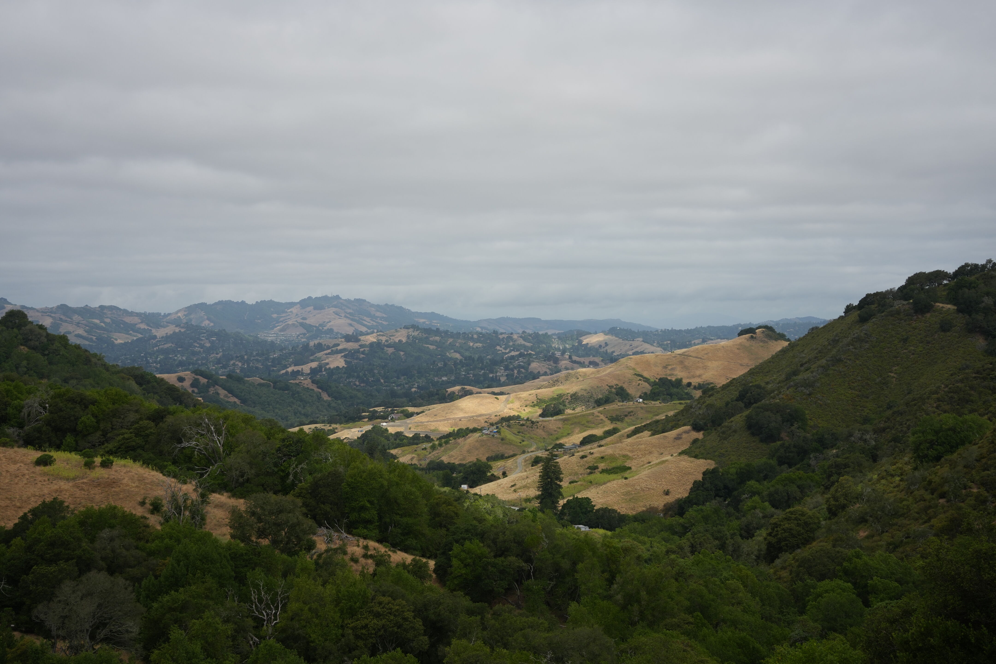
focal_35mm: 60
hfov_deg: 33.4
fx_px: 1660
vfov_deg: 22.6
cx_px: 498
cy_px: 332
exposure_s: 1/2500
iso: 400
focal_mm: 60
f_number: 4.5
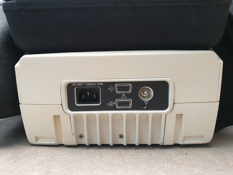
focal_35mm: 26
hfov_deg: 67.3
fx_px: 175
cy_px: 88
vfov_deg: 53.1
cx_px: 116
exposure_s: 1/50
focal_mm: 4.3
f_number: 2.4
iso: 125
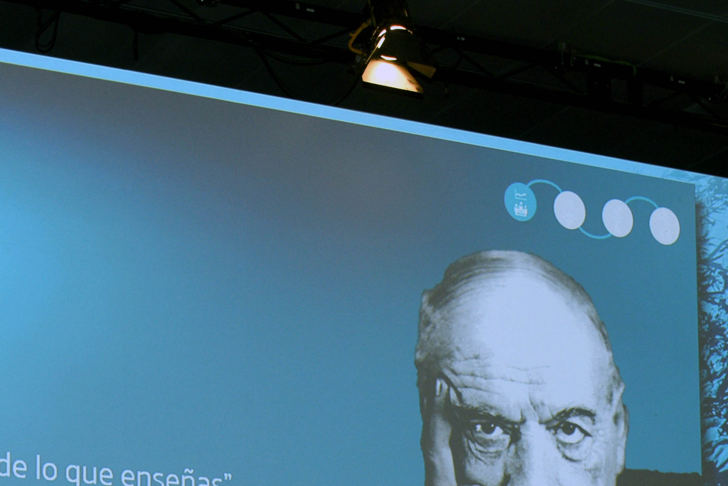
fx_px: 2448
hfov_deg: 16.9
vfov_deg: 10.9
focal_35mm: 121
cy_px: 739
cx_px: 369
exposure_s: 1/80
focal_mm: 38
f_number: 5
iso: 640
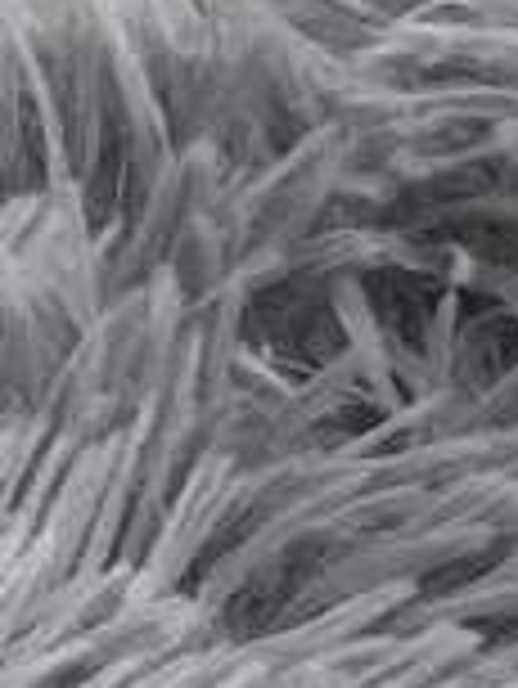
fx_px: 4842
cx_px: -1252
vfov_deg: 8.1
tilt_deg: -30.6
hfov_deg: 5.6
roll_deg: +1.3
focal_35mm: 243
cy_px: 18
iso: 160
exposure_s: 1/33
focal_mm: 3.3
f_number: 2.4
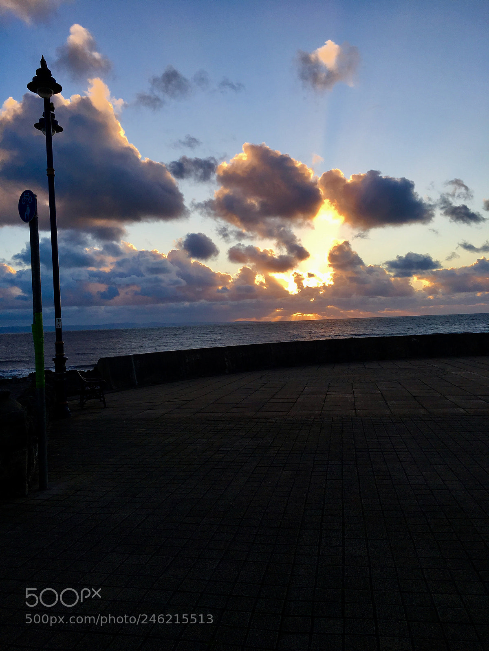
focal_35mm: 29
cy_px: 326
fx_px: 546
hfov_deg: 48.2
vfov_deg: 61.7
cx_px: 244
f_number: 2.2
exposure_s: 1/651
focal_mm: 4.15
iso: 25
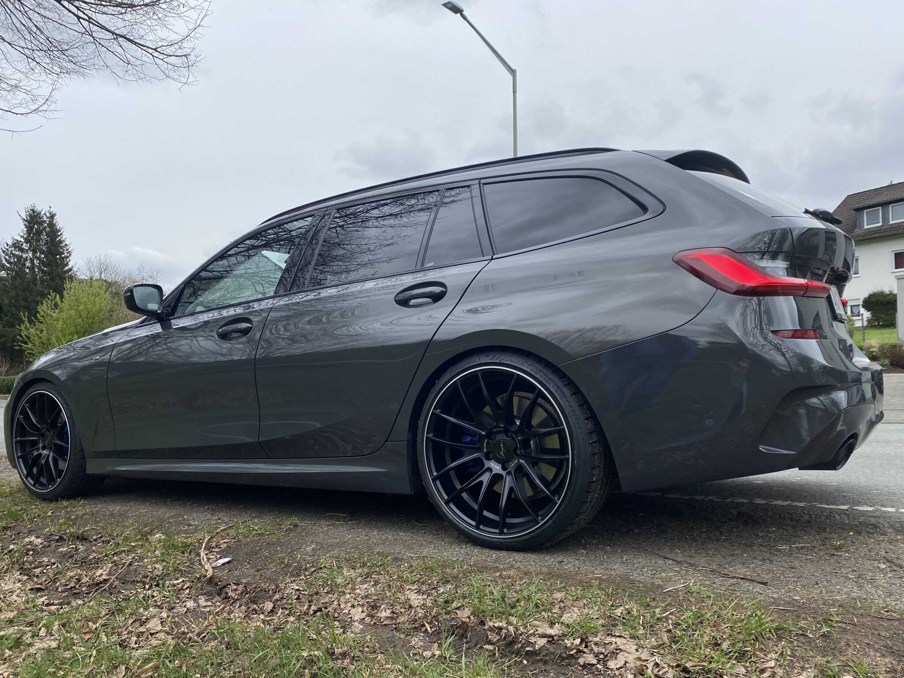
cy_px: 339
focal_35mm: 26
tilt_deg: +1.6
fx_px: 679
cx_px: 452
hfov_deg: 67.3
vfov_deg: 53.1
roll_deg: +0.6
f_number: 1.8
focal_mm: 4.25
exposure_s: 1/1504
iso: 32
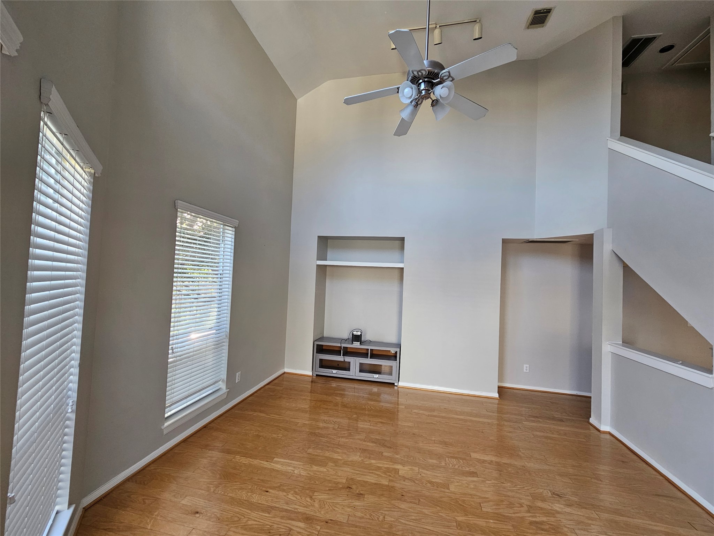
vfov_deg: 89.9
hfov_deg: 106.2
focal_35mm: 13
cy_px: 268
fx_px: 268
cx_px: 357
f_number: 2.2
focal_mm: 2.2
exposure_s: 1/60
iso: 100
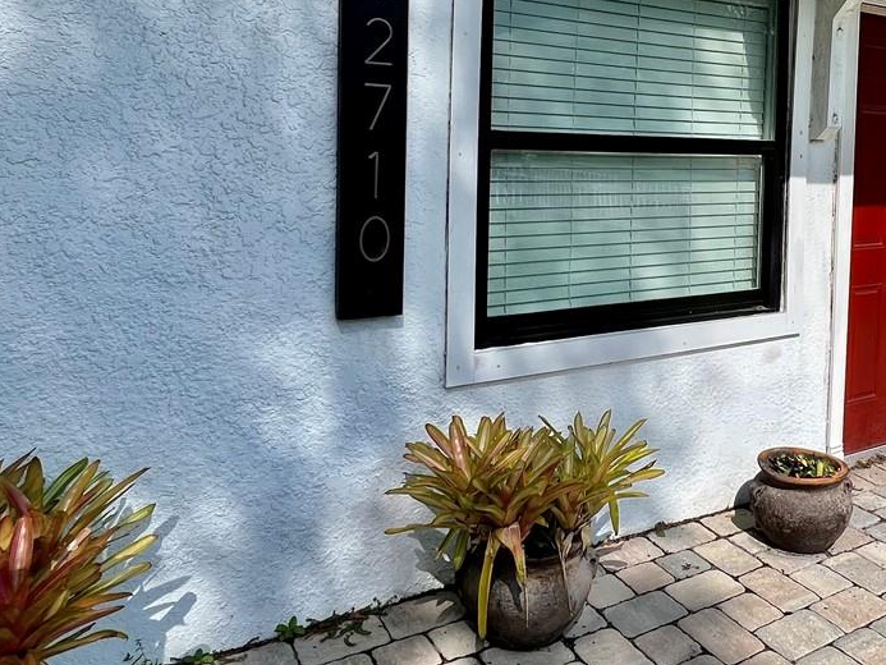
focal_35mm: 30
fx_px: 768
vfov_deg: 45.6
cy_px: 191
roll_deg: -1.1
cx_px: 630
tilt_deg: -4.9
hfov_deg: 57.8
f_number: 1.8
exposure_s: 1/1429
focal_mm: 1.57
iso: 32
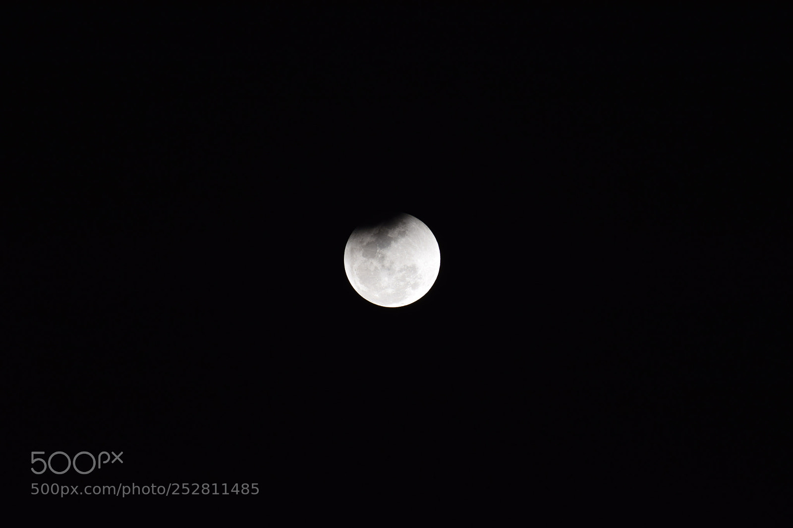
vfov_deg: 3.1
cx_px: 396
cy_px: 264
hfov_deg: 4.6
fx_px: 9910
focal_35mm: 450
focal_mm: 300
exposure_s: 1/250
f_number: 6.3
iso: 400
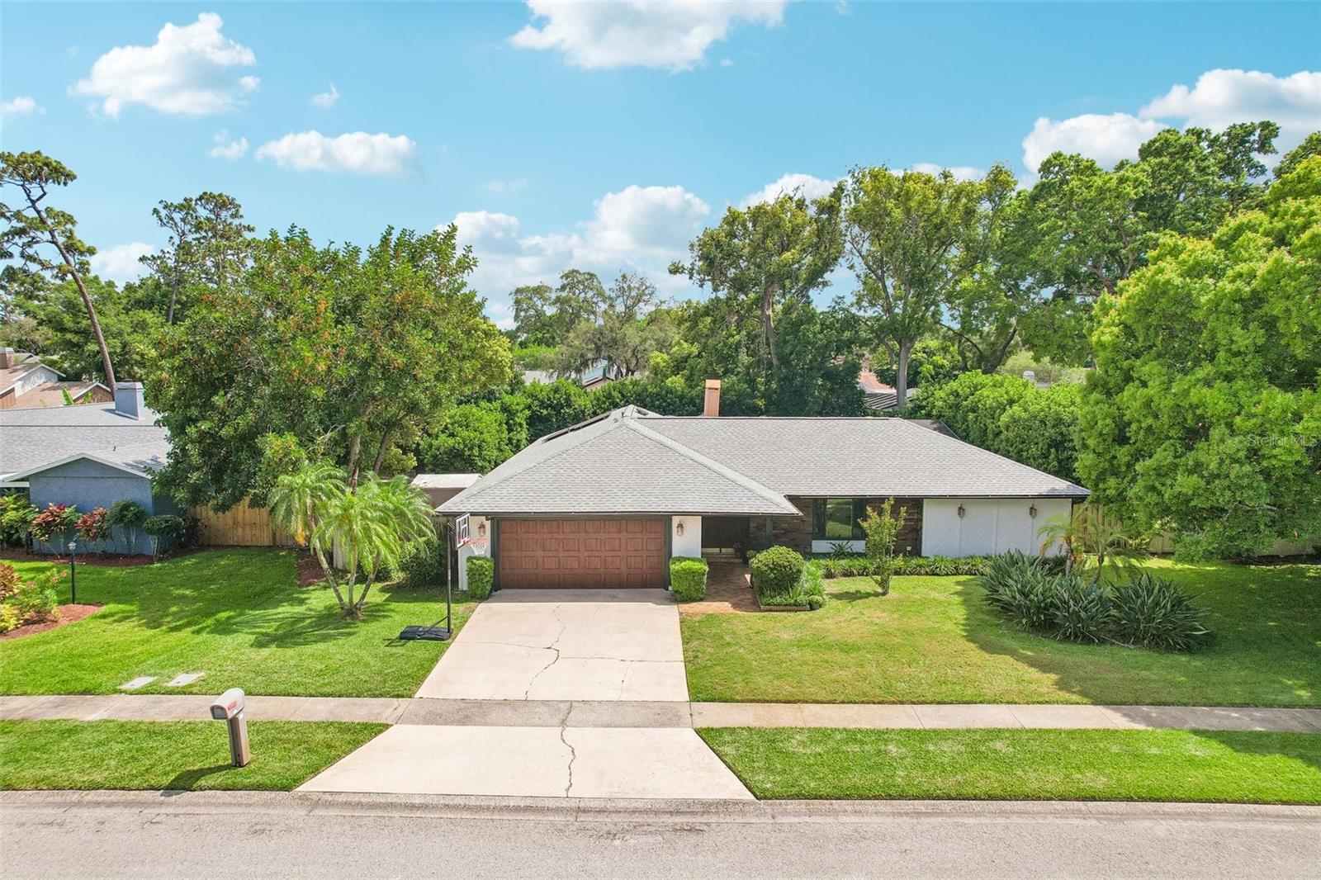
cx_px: 660
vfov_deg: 57.2
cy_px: 440
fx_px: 807
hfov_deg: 78.6
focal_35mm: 22
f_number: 2.8
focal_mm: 8.4
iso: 100
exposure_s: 1/2500
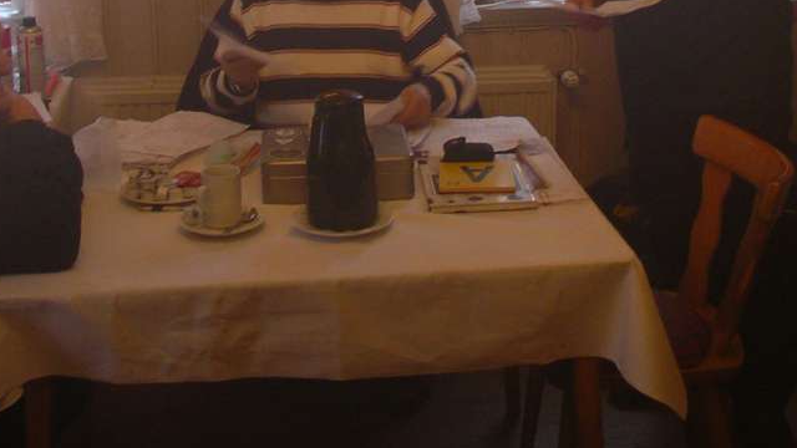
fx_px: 1331
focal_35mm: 63
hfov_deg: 33.3
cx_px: 425
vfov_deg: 18.6
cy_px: 4
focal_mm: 5.7
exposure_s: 1/6
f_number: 2.8
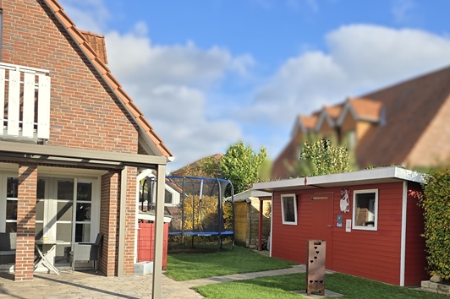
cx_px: 286
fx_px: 450
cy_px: 208
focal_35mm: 36
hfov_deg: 52.5
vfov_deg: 36.3
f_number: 1.7
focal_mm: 6.3
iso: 12
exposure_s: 1/645
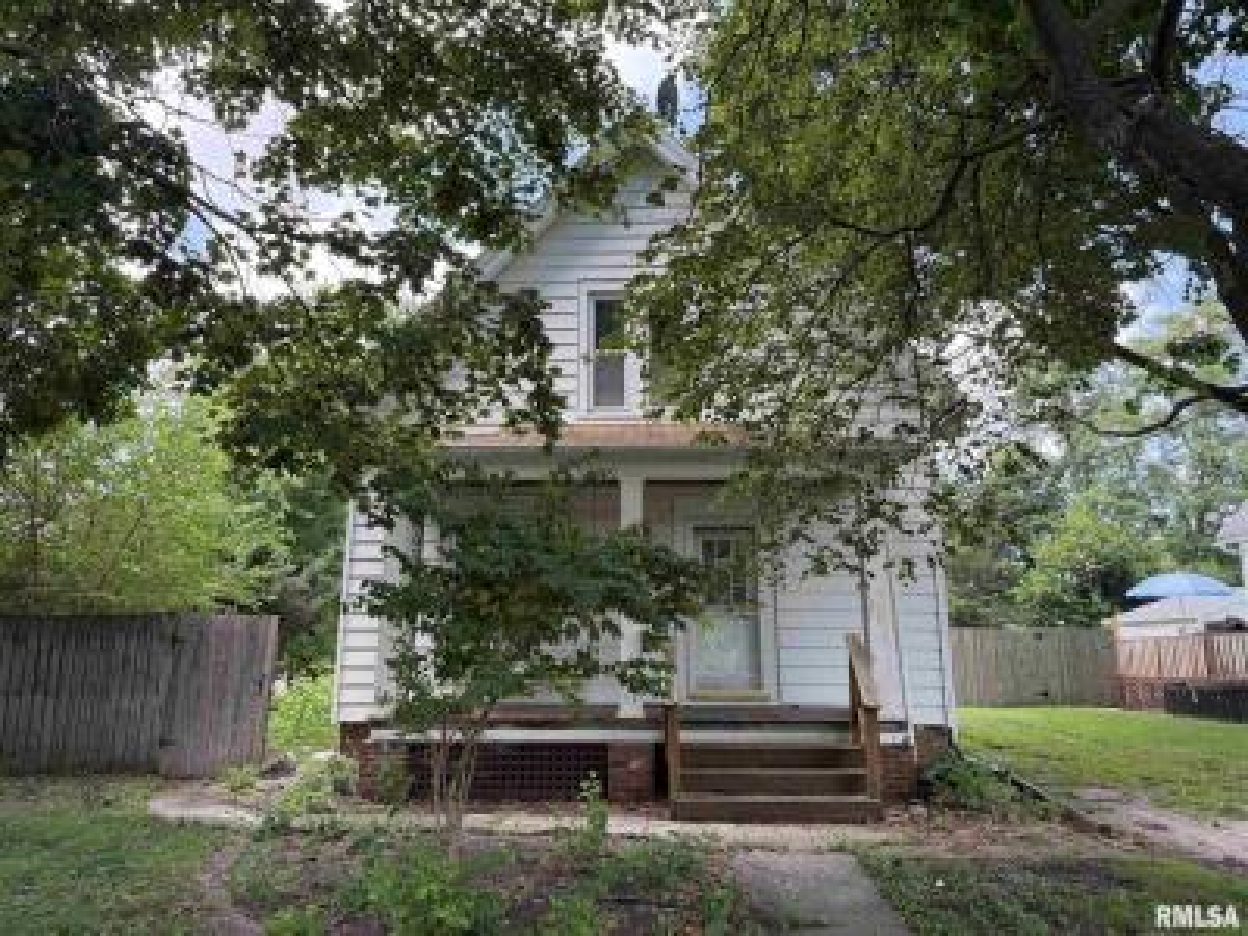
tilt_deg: +11.5
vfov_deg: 56.8
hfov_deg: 71.6
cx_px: 624
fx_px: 865
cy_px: 468
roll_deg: -0.1
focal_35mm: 24
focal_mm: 6.76
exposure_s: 1/440
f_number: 1.78
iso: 100
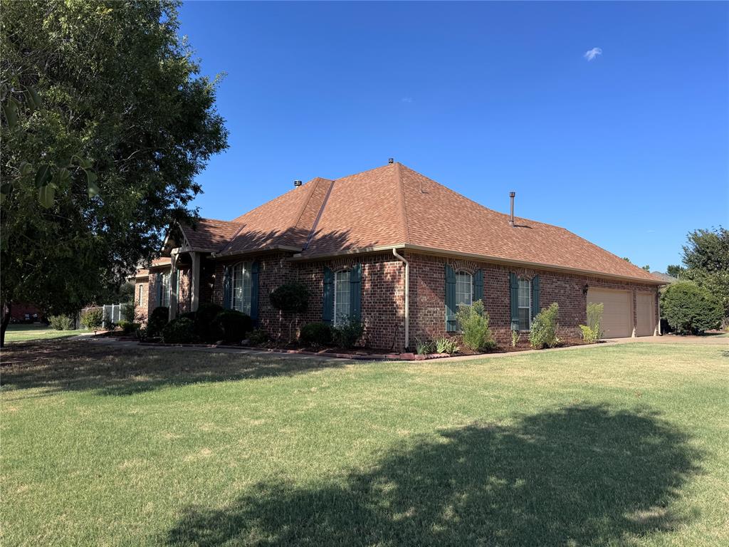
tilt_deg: +3.0
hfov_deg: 71.6
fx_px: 505
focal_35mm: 24
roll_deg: -1.4
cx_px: 364
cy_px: 274
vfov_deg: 56.8
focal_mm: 6.76
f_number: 1.78
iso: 80
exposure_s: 1/3802
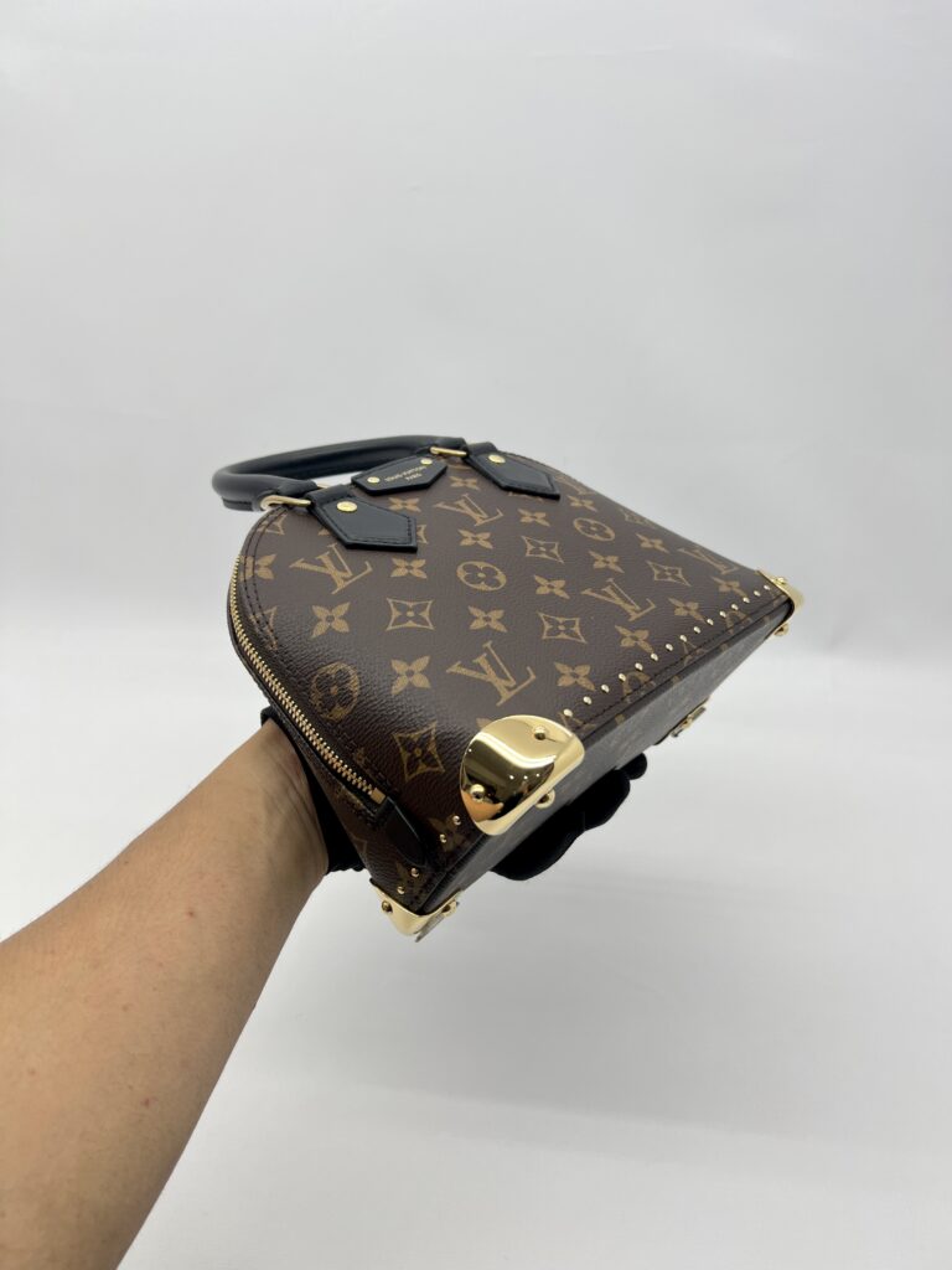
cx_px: 476
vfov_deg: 67.3
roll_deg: -0.3
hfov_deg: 53.1
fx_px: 953
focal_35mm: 26
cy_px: 635
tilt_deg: -29.4
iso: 32
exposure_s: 1/112
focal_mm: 5.7
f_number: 1.5
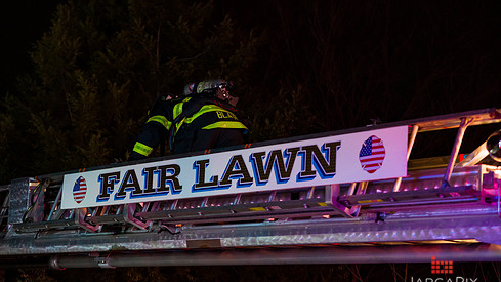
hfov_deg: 24.4
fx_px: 1156
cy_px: 112
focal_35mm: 87
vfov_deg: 13.9
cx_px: 207
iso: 3200
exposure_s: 1/250
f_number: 3.2
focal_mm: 70
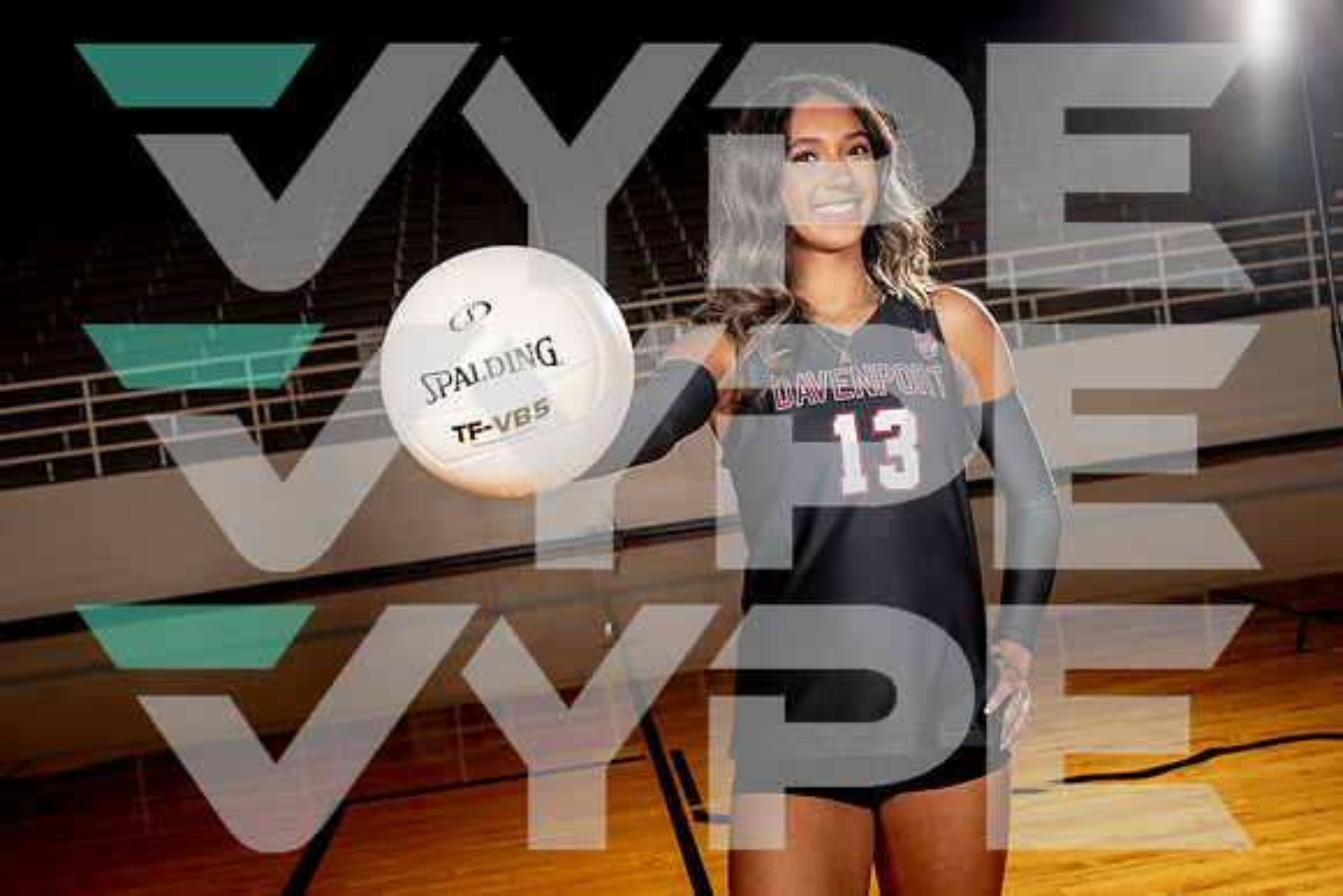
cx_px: 672
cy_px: 448
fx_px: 1493
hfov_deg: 48.4
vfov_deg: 33.4
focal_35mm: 40
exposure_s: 1/250
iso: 100
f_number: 5.6
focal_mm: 40
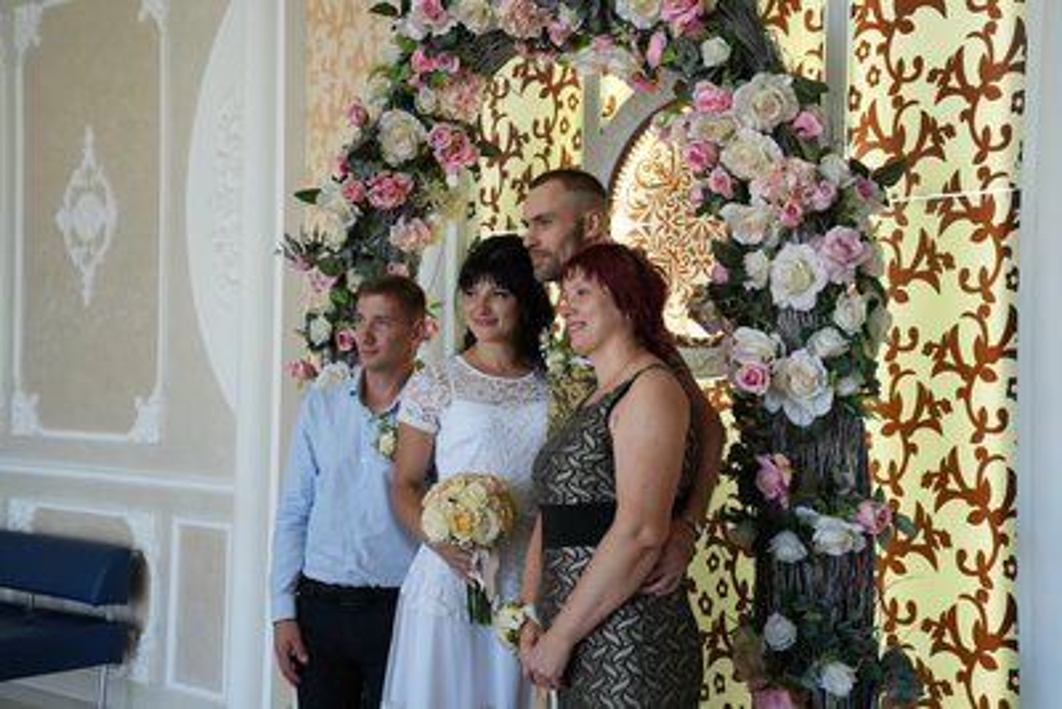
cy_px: 354
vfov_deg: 27.5
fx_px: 1446
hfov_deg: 40.3
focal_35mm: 49
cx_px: 531
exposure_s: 1/50
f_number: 4.5
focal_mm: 49
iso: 400
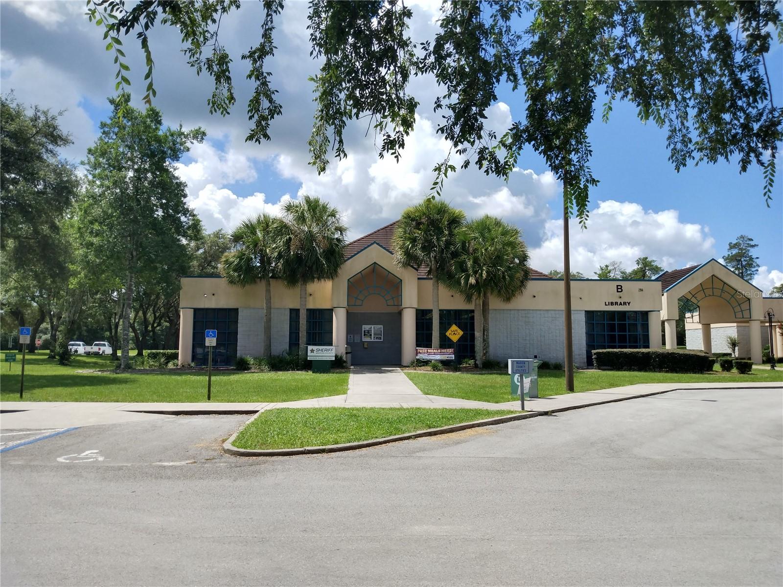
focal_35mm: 20
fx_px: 452
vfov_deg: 66.0
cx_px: 392
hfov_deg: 81.7
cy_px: 294
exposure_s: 1/1841
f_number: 2
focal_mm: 3.54
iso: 100
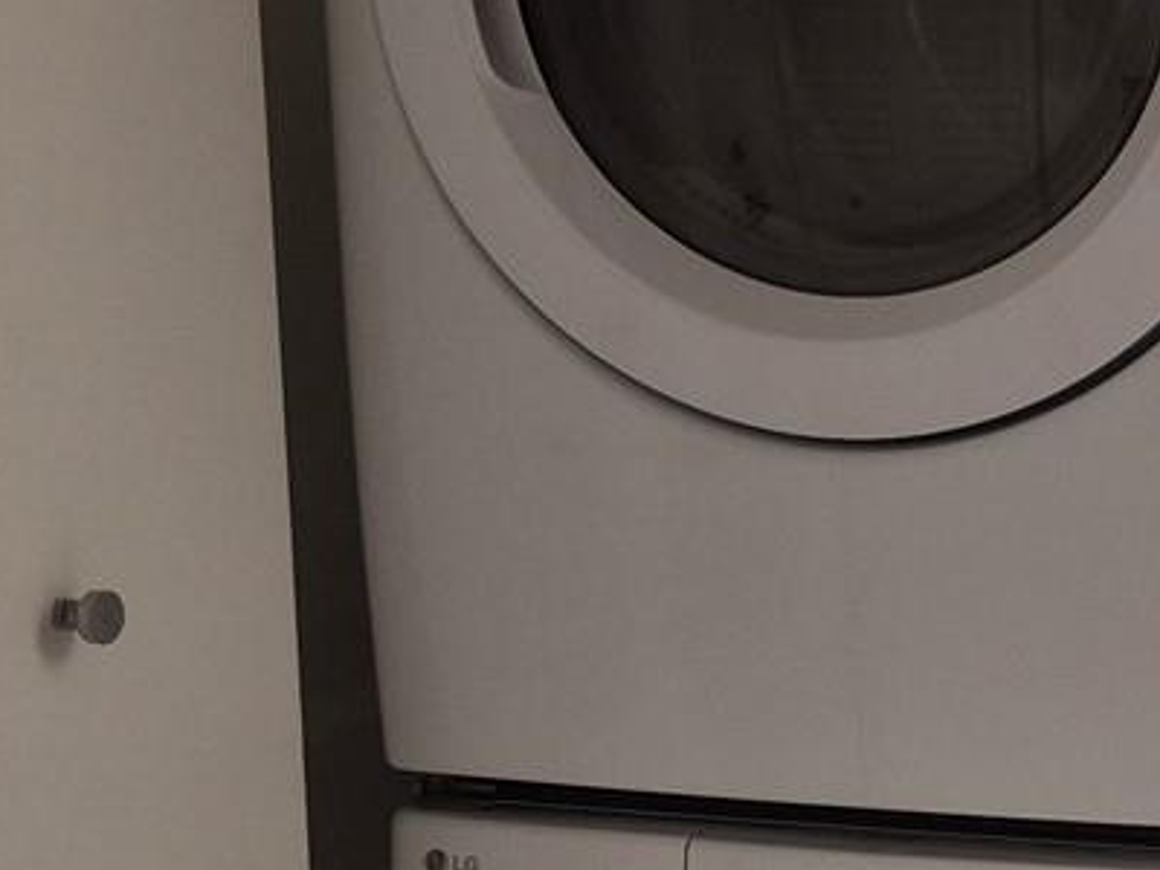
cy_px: 713
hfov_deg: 20.2
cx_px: 1308
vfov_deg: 15.9
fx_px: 3083
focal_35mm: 92
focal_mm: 5.4
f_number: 1.8
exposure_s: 1/120
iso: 400
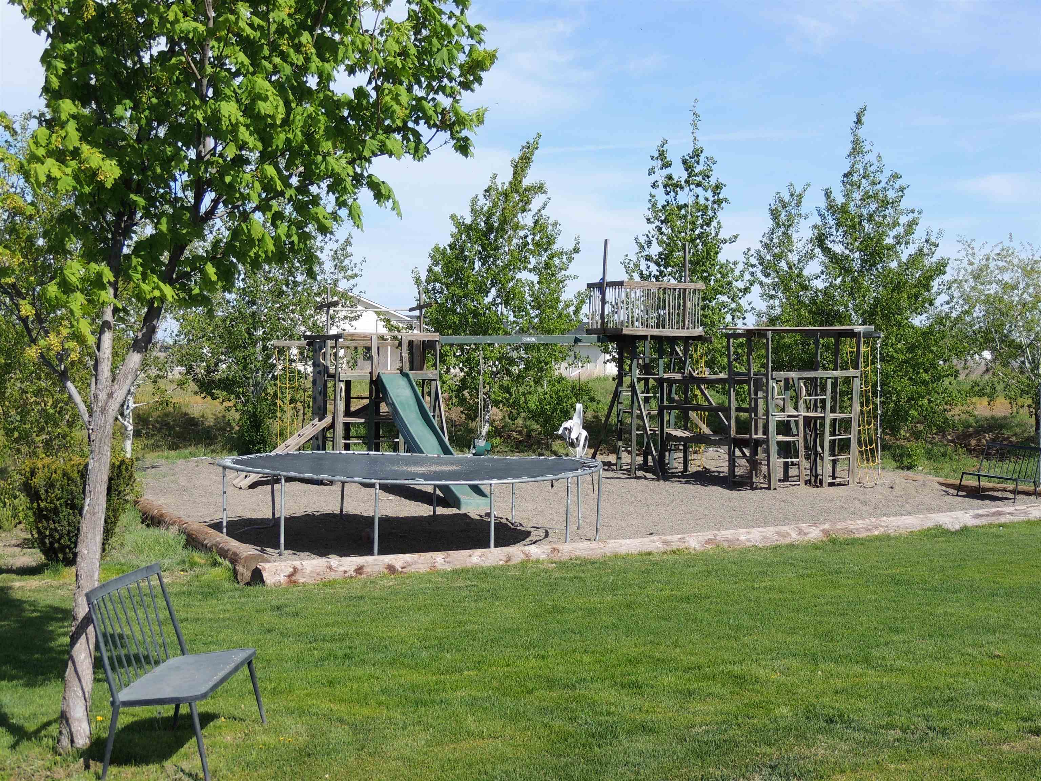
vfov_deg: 29.1
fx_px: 1504
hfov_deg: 38.2
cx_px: 520
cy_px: 390
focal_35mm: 50
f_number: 3.6
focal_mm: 8.9
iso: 100
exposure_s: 1/800
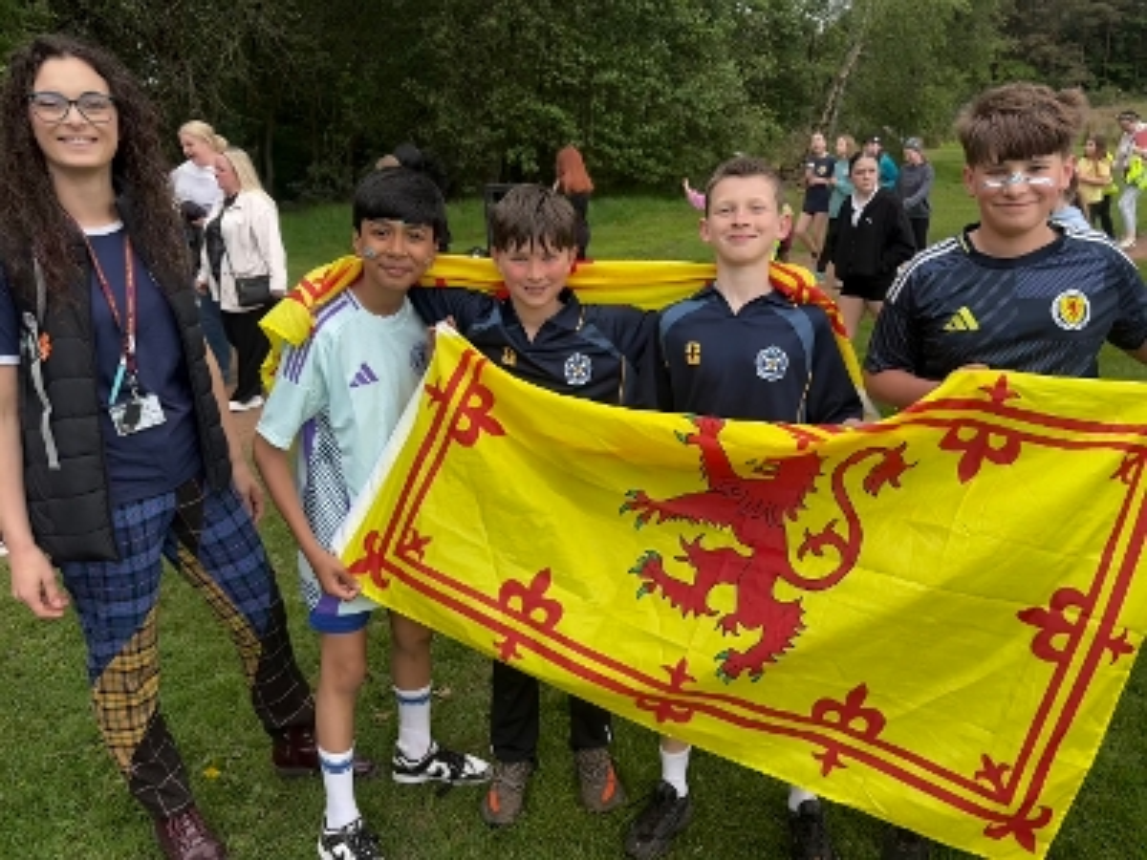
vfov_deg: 53.1
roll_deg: +2.3
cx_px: 574
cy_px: 430
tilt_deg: -17.1
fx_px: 862
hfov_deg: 67.3
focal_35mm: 26
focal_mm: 5.96
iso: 50
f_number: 1.6
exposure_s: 1/773
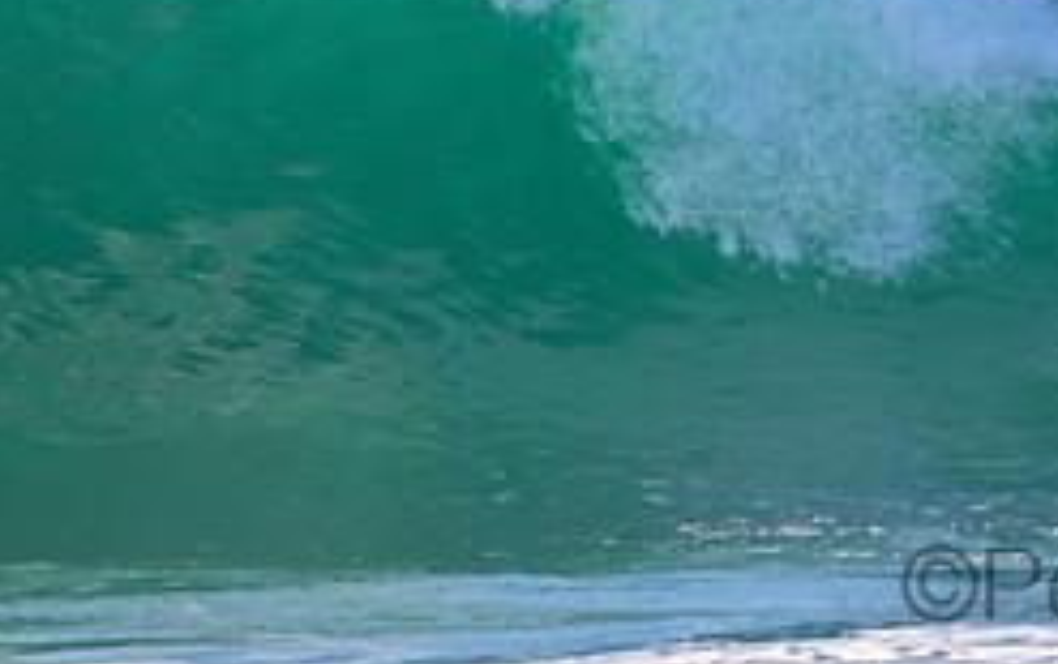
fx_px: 55193
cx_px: 1234
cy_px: -126
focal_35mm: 1912
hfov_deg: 1.1
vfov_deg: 0.7
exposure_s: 1/1250
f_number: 11
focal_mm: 800
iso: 2000
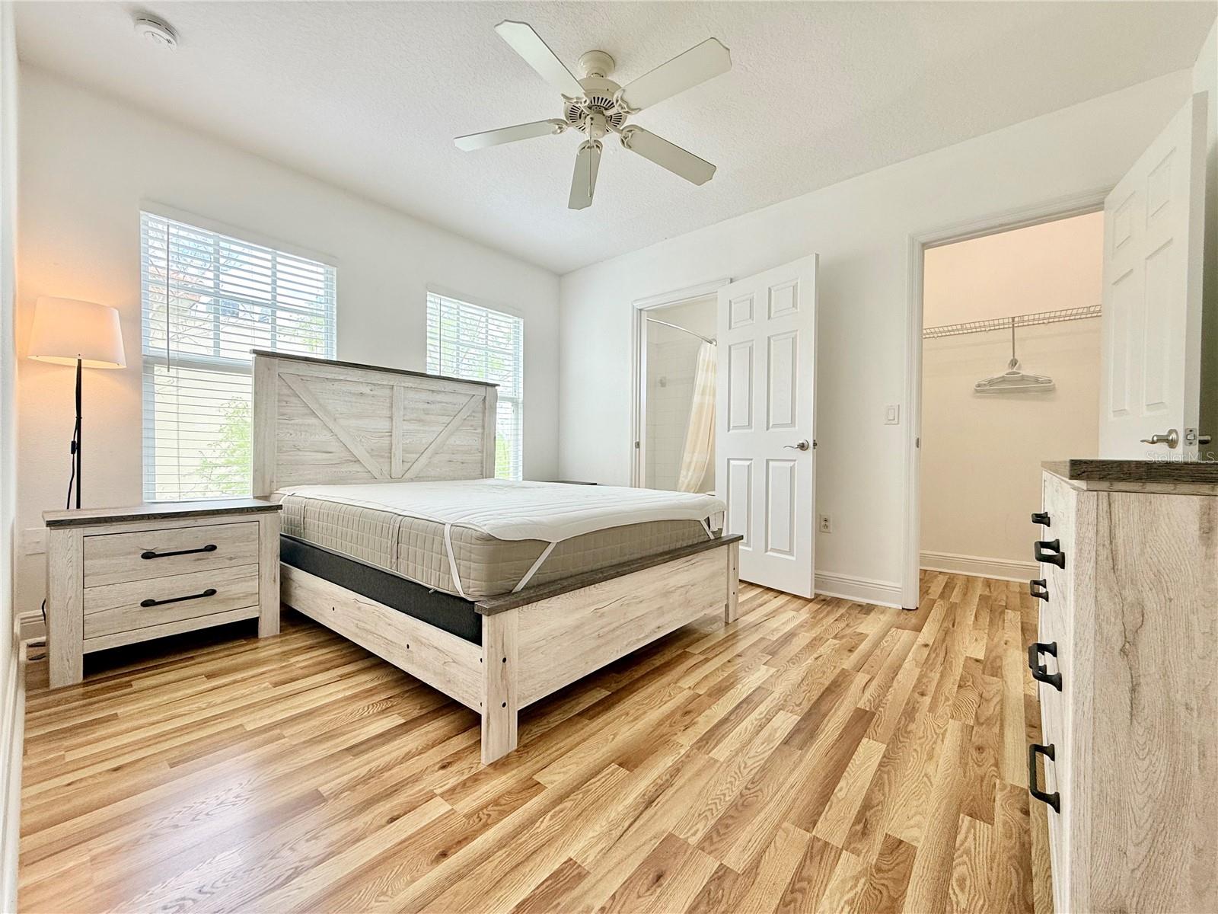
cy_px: 457
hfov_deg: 102.1
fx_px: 493
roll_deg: -0.3
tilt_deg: -0.3
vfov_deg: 85.7
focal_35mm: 14
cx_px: 609
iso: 64
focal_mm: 2.22
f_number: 2.2
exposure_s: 1/123
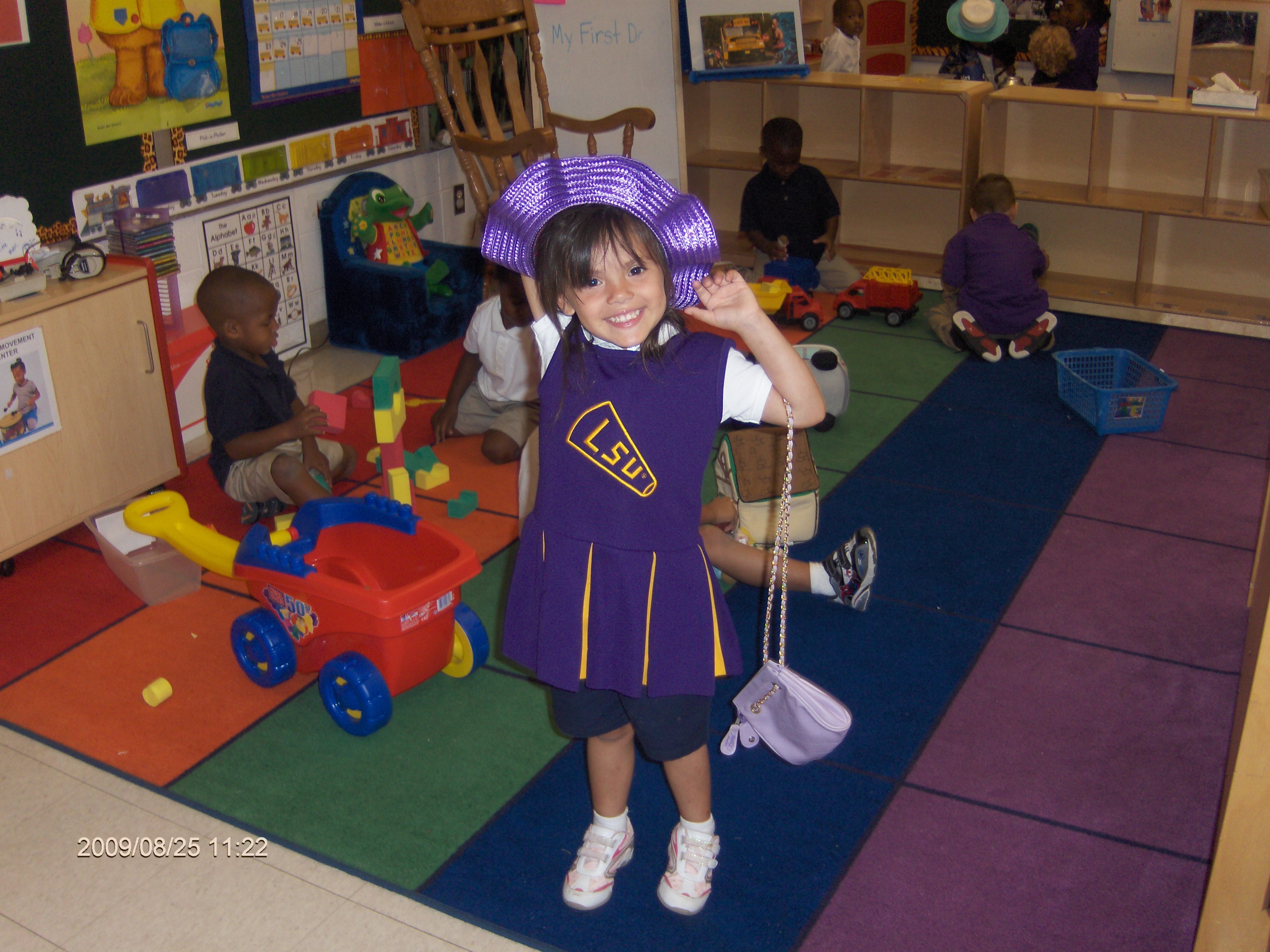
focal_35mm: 35
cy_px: 476
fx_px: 1284
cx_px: 635
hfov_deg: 52.6
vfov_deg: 40.7
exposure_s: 1/60
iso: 100
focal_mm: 7.5
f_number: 2.8
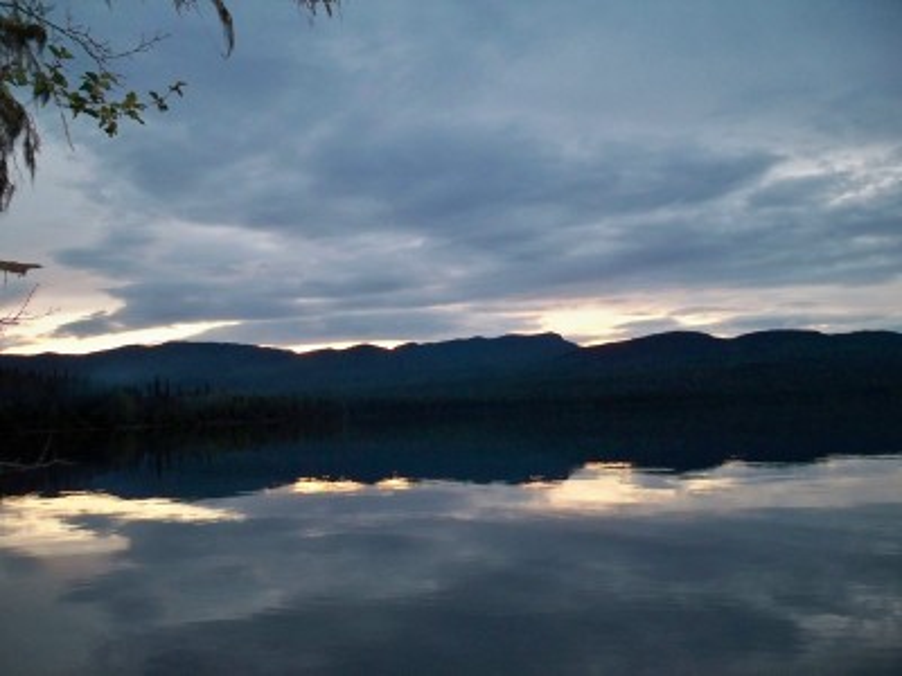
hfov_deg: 52.6
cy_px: 338
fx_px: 912
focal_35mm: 35
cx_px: 451
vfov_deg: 40.7
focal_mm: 6.3
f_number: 3.1
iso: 400
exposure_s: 1/60
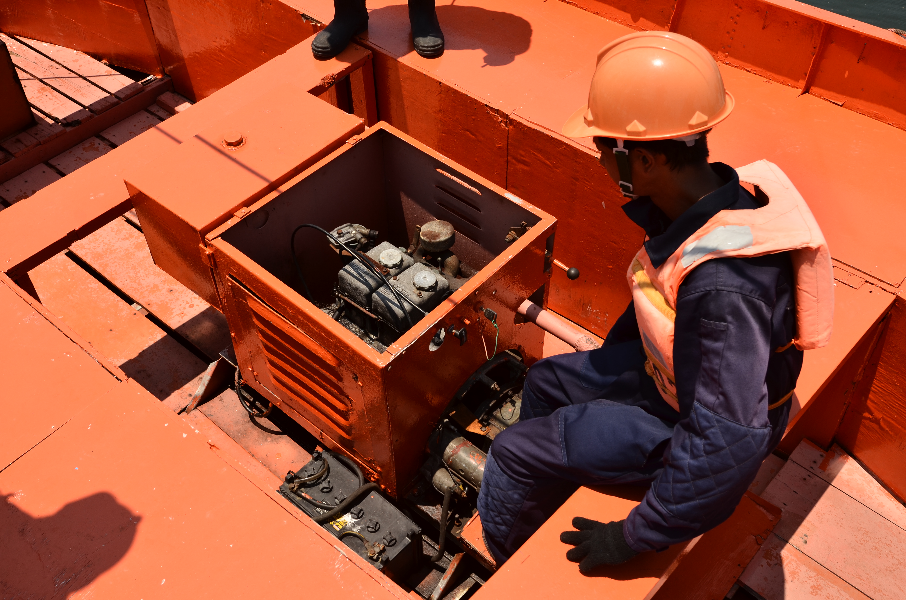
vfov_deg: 36.7
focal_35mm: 36
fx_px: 904
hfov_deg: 53.2
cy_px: 300
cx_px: 453
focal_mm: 24
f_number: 8
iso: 125
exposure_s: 1/640
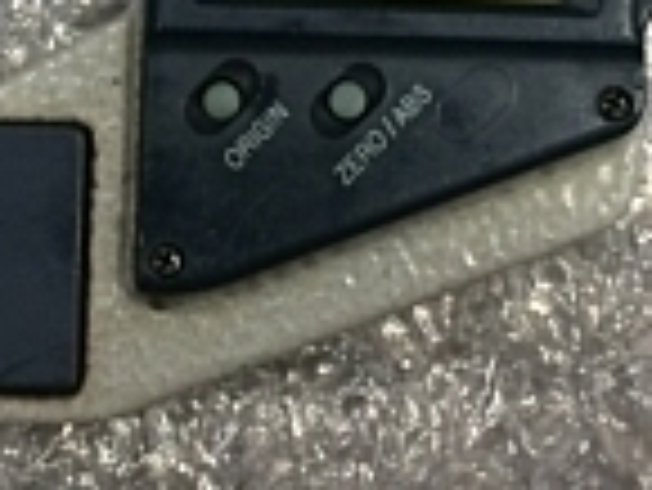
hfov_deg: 15.3
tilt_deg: -77.7
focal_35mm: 128
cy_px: -157
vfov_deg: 11.3
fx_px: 2413
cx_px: 202
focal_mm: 4.15
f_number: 2.2
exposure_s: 1/30
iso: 100
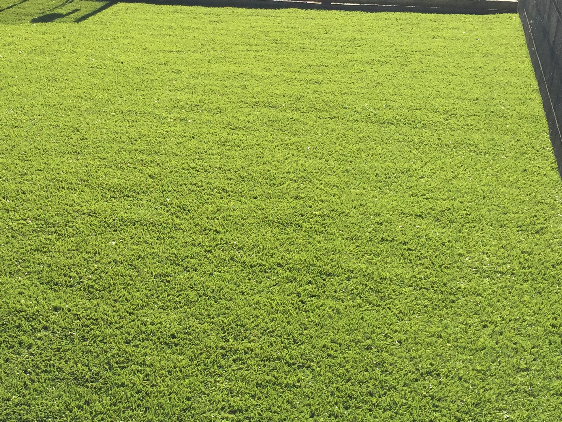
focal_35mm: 55
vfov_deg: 26.6
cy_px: 204
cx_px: 103
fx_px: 893
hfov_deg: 33.8
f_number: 2.2
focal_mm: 4.15
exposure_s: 1/1582
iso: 32
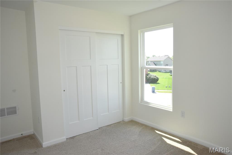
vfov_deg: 49.5
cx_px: 116
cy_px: 78
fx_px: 167
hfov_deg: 69.4
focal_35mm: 26
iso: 2000
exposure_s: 1/250
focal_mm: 26
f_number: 13
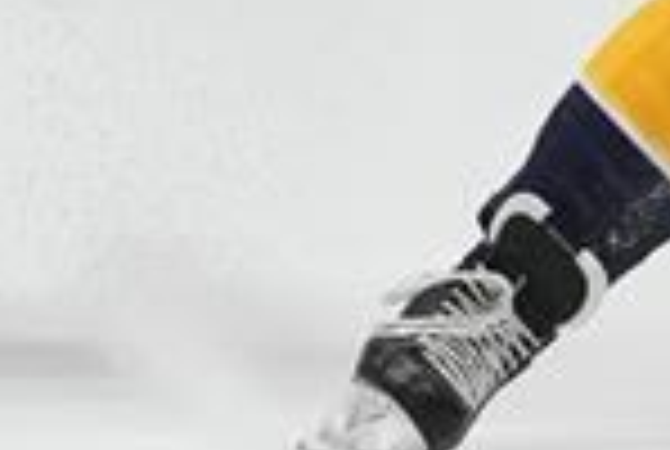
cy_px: -232
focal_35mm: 848
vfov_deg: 1.6
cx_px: 805
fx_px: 15814
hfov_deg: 2.4
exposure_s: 1/2000
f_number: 3.5
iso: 3200
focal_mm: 195
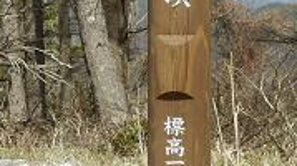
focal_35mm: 202
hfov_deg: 10.7
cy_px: 42
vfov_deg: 6.0
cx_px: 164
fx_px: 1588
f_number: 4.8
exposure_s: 1/500
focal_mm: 12.3
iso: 80
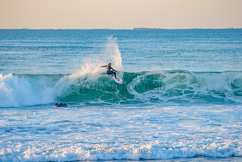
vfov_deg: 4.9
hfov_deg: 7.4
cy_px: 81
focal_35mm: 280
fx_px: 1883
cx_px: 121
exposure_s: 1/400
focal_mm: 280
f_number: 5.6
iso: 200
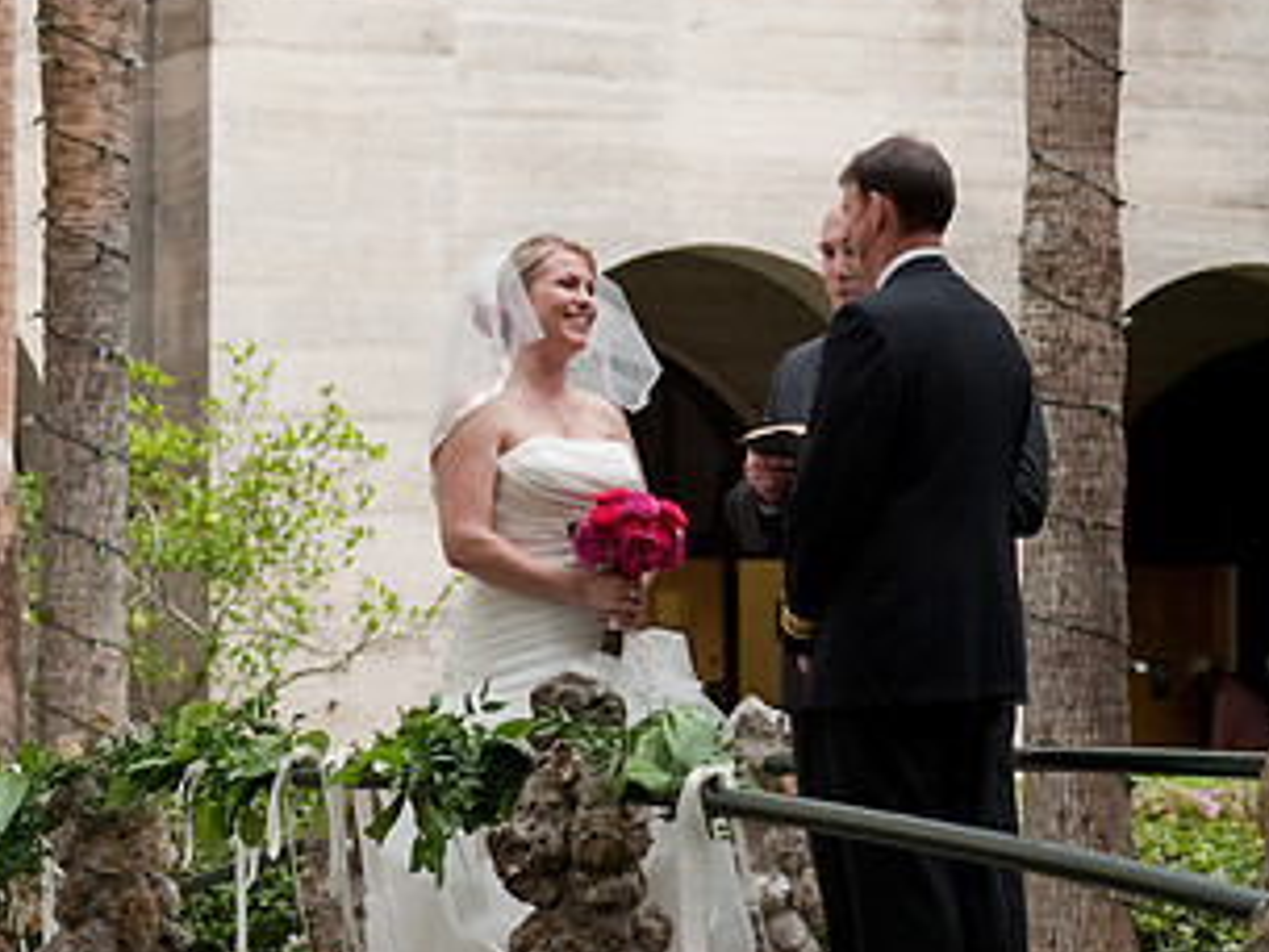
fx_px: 5719
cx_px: 705
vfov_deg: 9.5
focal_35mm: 156
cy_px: 409
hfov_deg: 12.7
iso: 400
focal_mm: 85
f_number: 4.5
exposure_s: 1/250
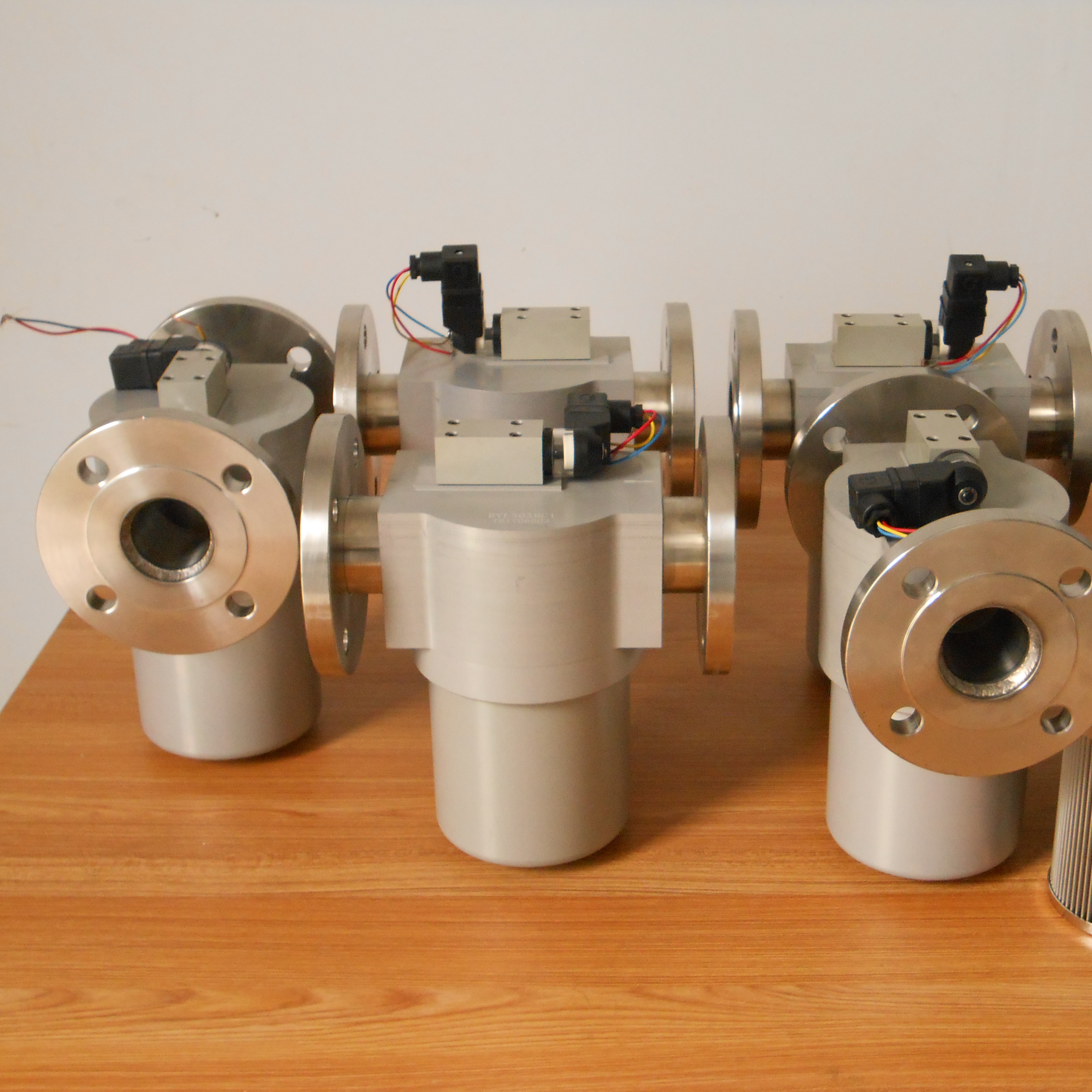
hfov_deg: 32.5
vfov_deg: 32.8
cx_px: 719
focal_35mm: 52
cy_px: 547
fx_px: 1856
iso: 400
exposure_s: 1/10
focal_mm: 7.8
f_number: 4.5
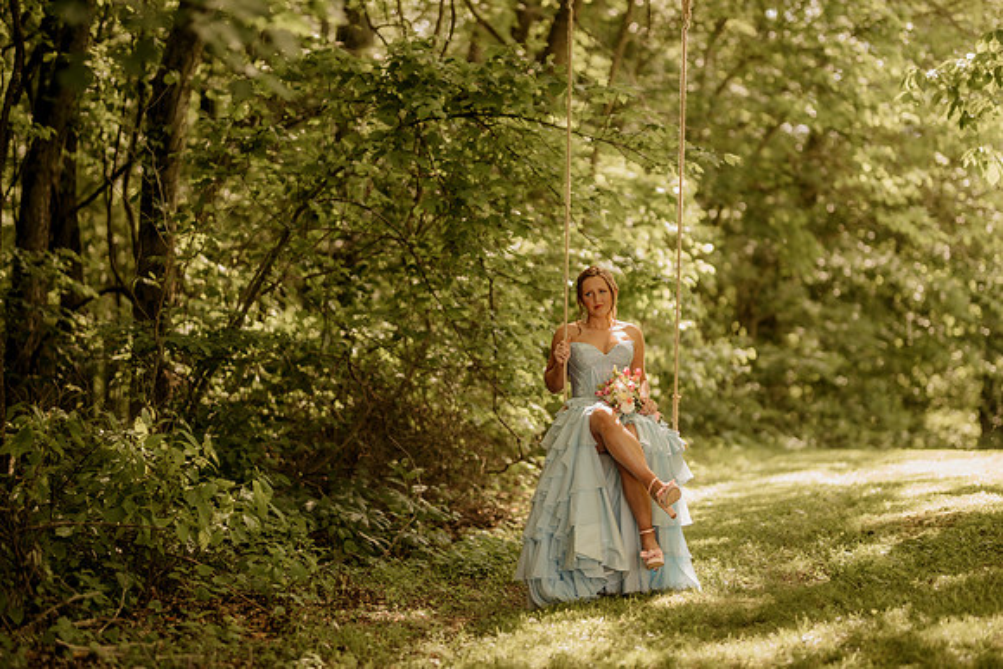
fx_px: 2369
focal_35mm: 85
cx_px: 502
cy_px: 334
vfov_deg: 16.1
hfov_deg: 23.9
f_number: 1.4
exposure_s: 1/1250
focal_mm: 85
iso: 400
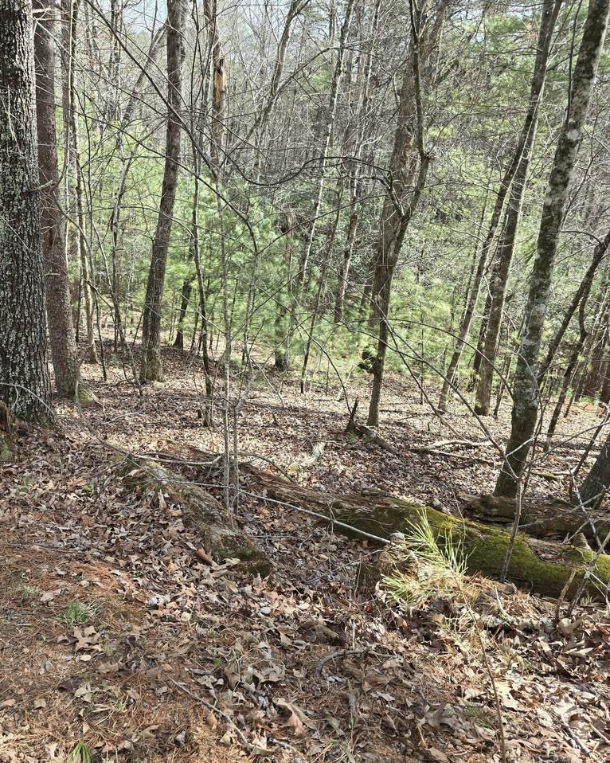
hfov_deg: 45.9
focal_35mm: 30
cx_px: 117
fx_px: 677
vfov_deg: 58.8
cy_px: 382
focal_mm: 6.3
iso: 20
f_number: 1.7
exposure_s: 1/180
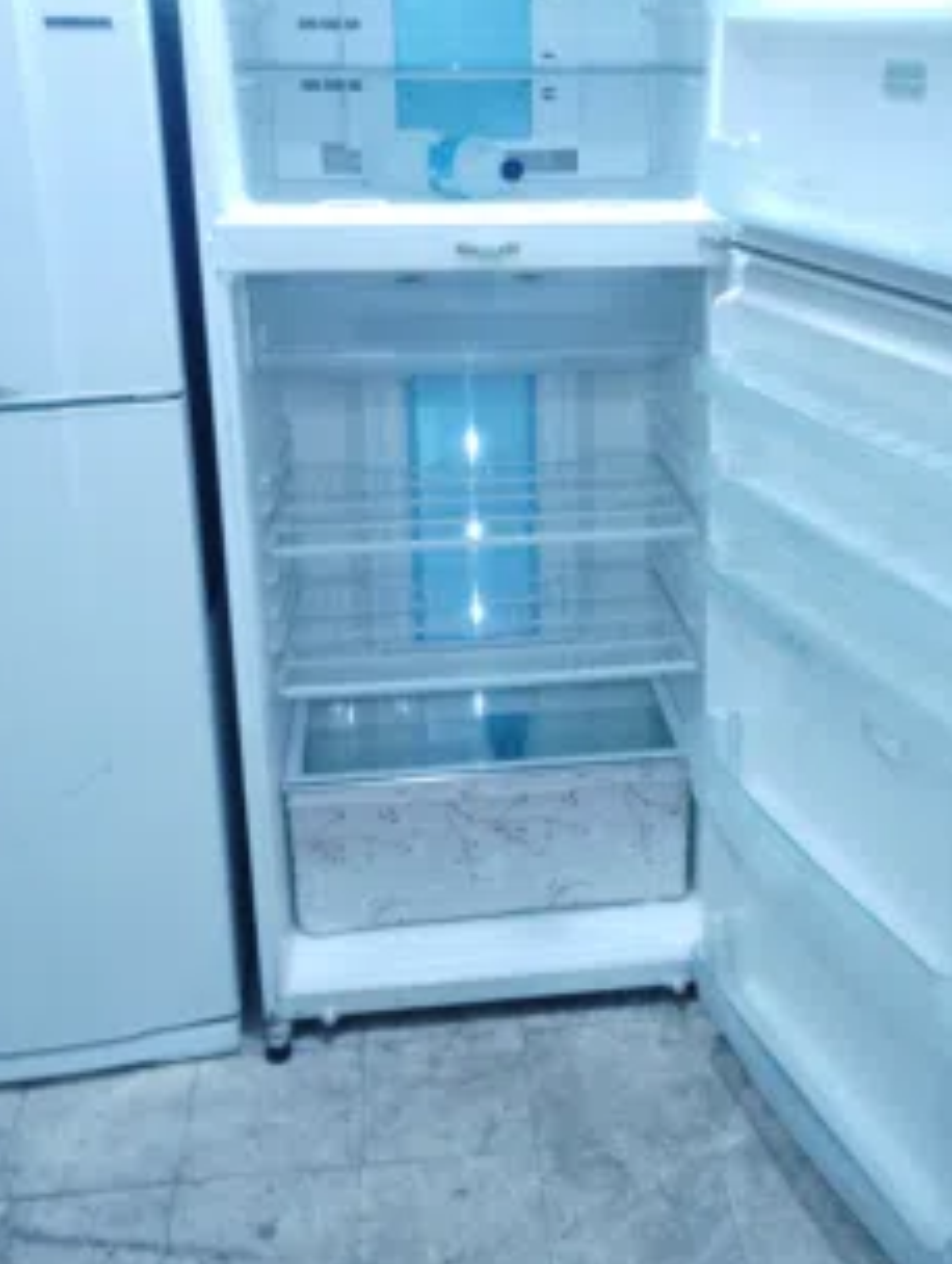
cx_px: 603
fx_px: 1390
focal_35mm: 38
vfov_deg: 48.3
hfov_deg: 37.6
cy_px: 453
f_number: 1.8
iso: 433
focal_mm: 4.25
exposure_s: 1/50
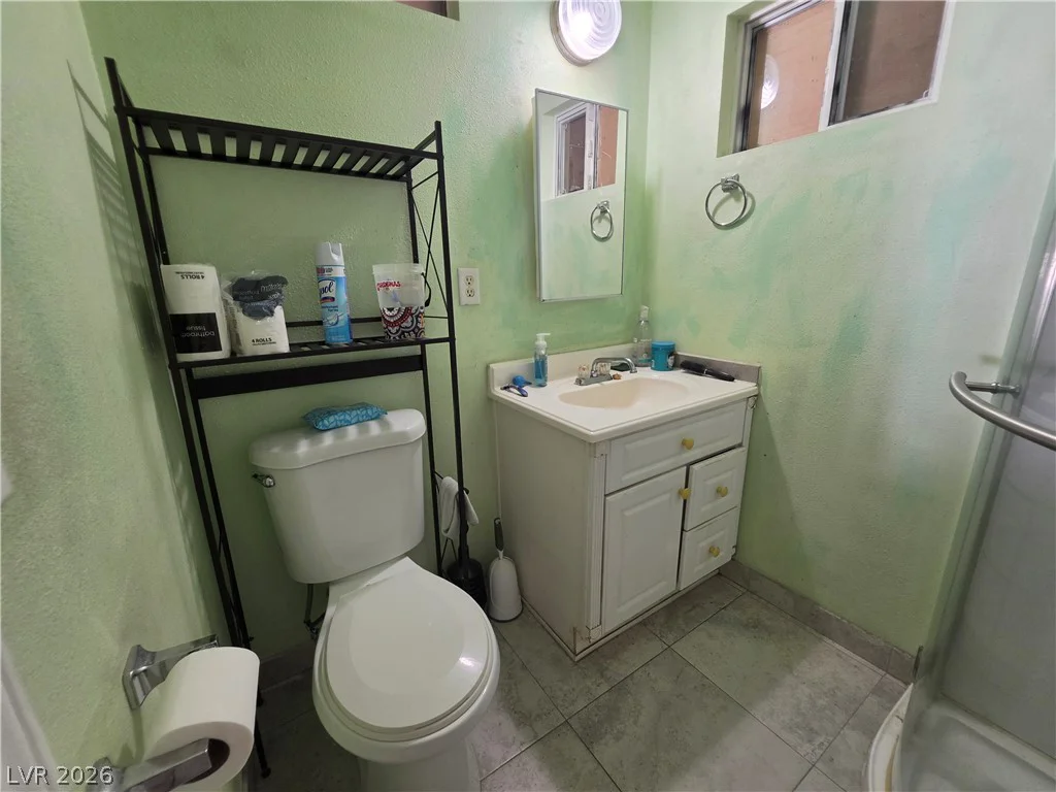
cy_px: 396
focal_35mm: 13
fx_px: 397
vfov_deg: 89.9
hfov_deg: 106.2
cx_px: 528
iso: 160
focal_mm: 2.2
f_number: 1.9
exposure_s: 1/60
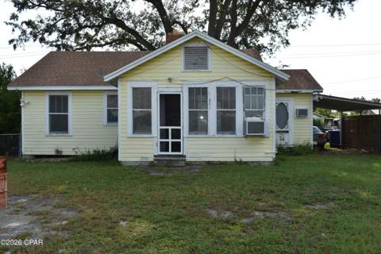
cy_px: 127
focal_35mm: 36
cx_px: 190
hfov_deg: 53.1
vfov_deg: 36.9
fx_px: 381
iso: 100
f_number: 9
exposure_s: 1/200
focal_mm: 24
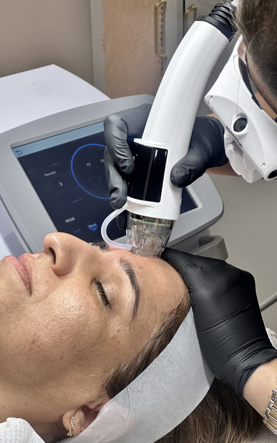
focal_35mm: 82
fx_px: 990
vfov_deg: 25.2
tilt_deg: -24.2
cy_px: 222
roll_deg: +1.5
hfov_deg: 15.9
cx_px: 126
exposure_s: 1/120
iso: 125
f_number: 2.8
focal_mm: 9
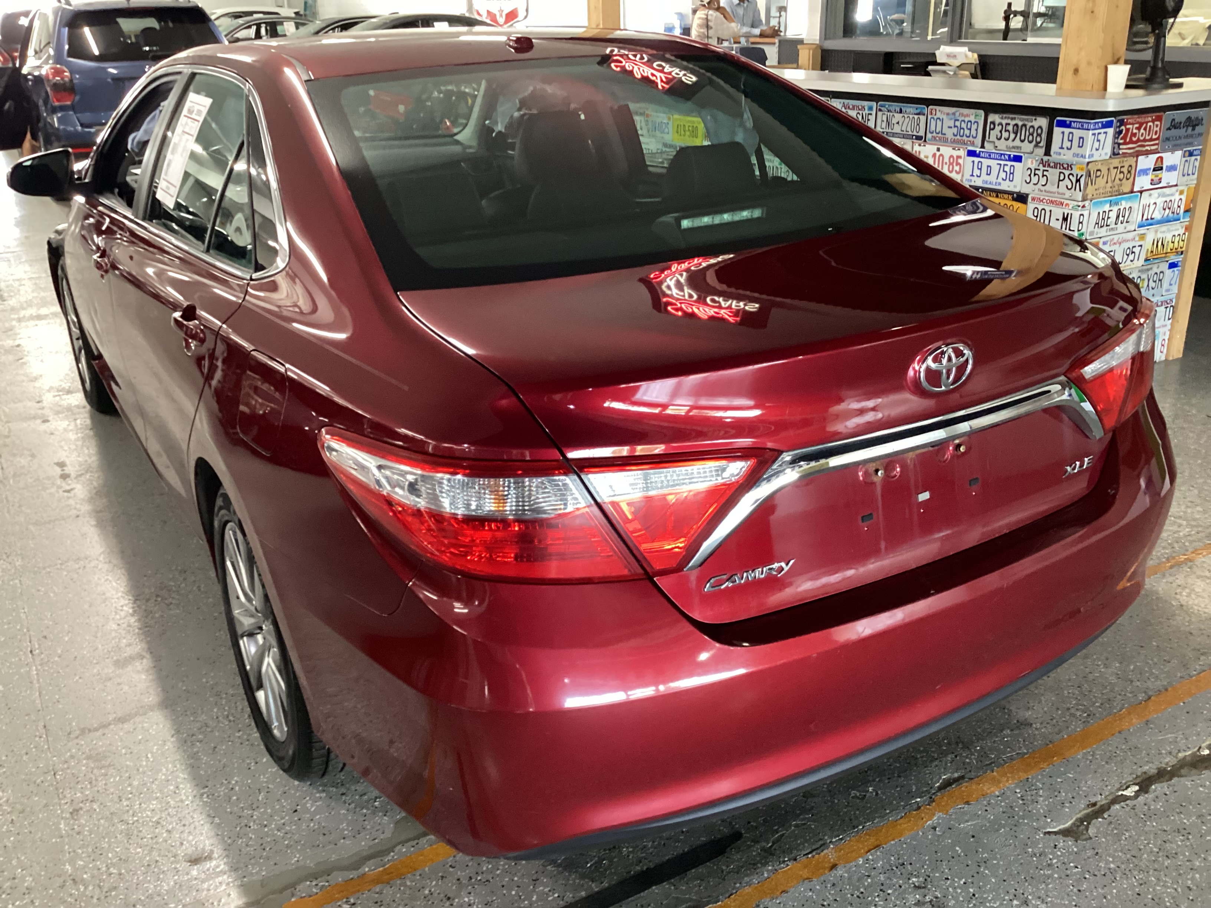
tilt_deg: -24.4
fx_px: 1084
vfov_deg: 45.4
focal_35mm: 31
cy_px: 454
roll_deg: +0.4
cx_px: 606
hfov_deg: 58.4
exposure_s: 1/40
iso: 400
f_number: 2.4
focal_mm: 3.3
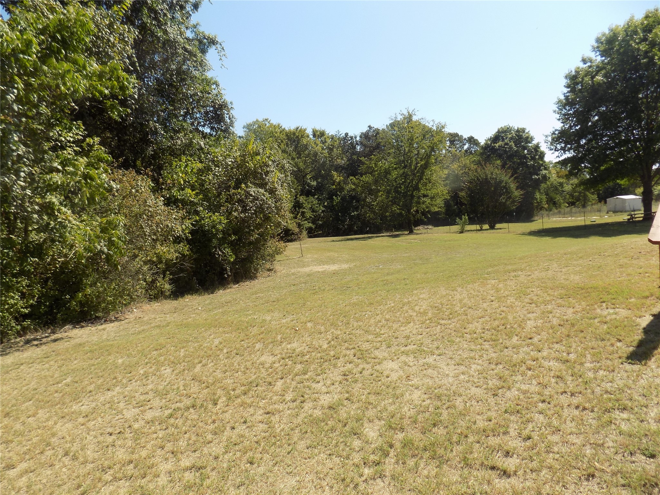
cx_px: 330
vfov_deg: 58.9
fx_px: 439
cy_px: 248
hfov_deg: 73.9
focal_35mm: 23
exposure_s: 1/800
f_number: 3.1
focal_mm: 4
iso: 80
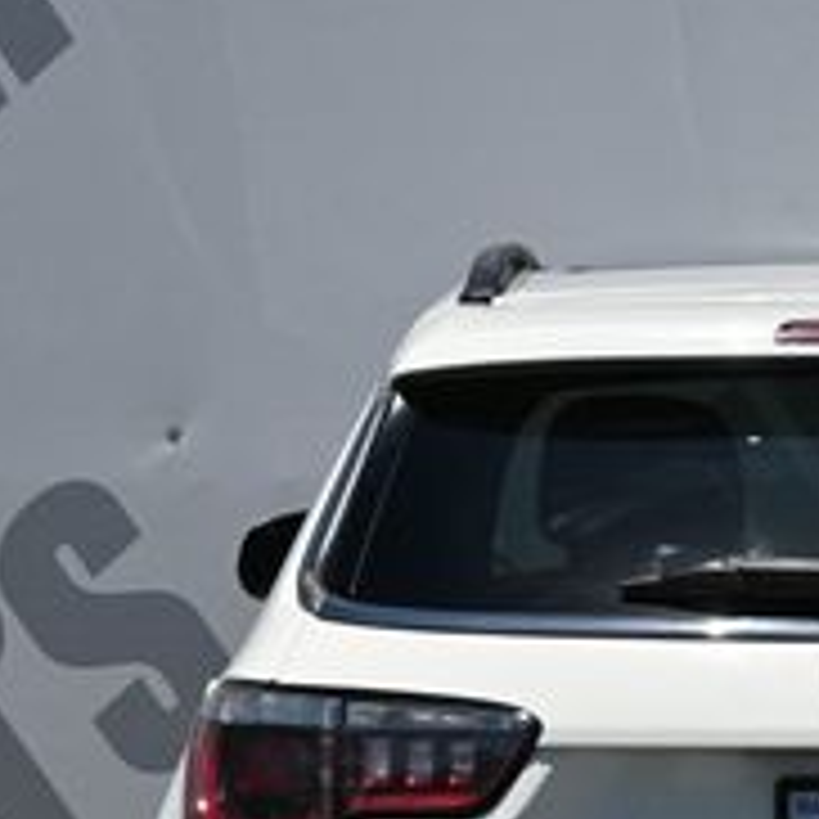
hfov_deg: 9.2
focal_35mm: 188
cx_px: 918
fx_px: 5032
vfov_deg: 9.2
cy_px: 850
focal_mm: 42
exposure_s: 1/400
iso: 100
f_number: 7.1
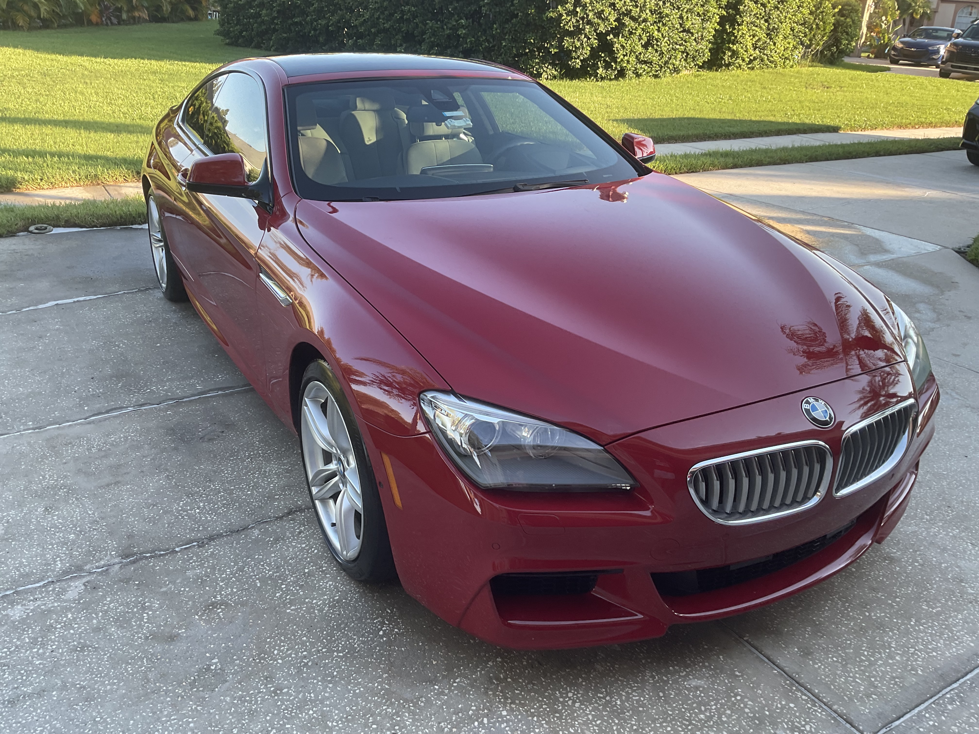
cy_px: 367
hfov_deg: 61.7
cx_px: 490
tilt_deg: -24.0
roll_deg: -2.8
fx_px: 820
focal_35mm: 29
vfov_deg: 48.2
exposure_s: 1/120
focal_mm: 3
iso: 20
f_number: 1.8
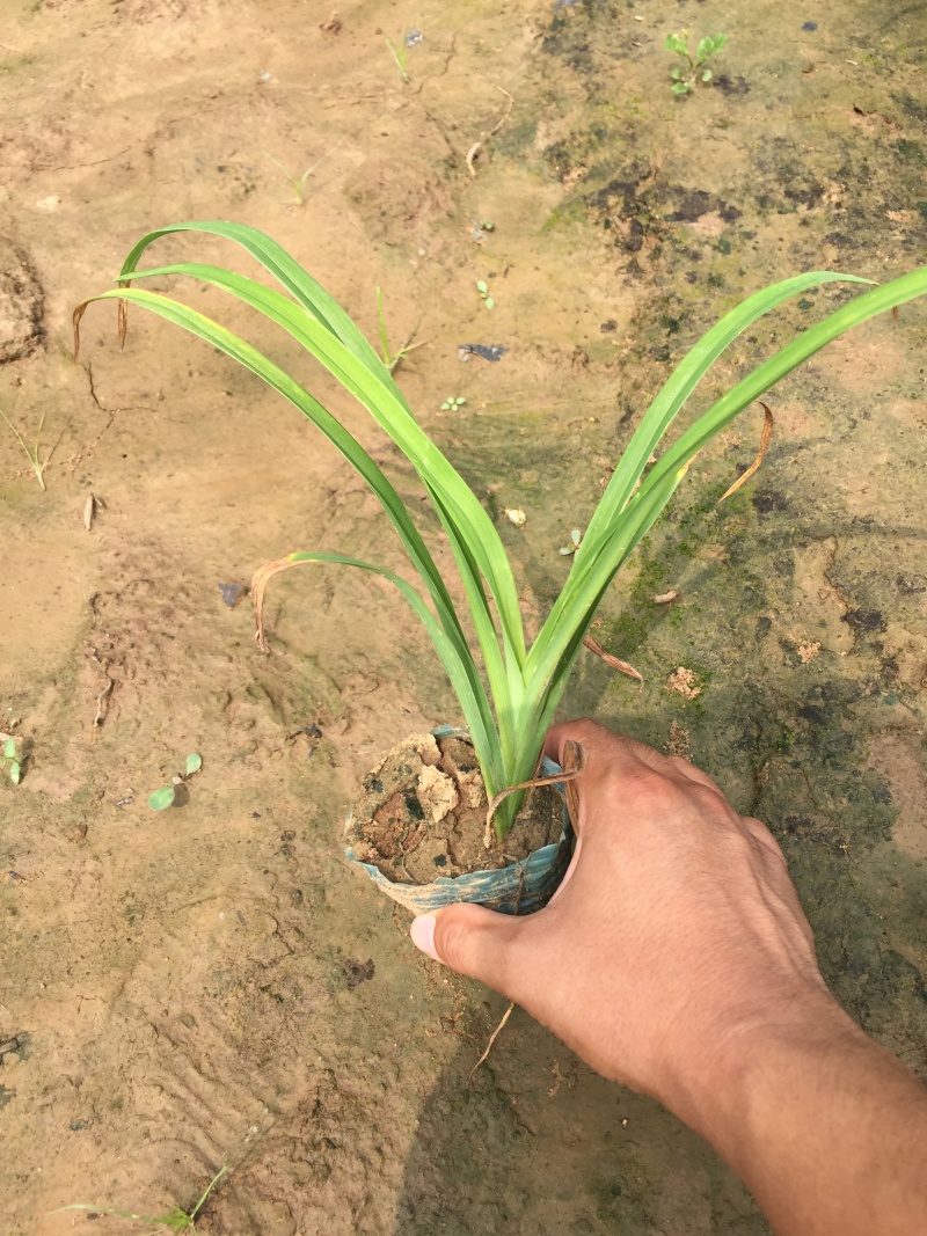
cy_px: 618
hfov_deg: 48.2
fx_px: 1036
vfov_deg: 61.7
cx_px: 464
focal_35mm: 29
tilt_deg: -57.5
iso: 32
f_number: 2.2
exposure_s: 1/898
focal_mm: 4.15
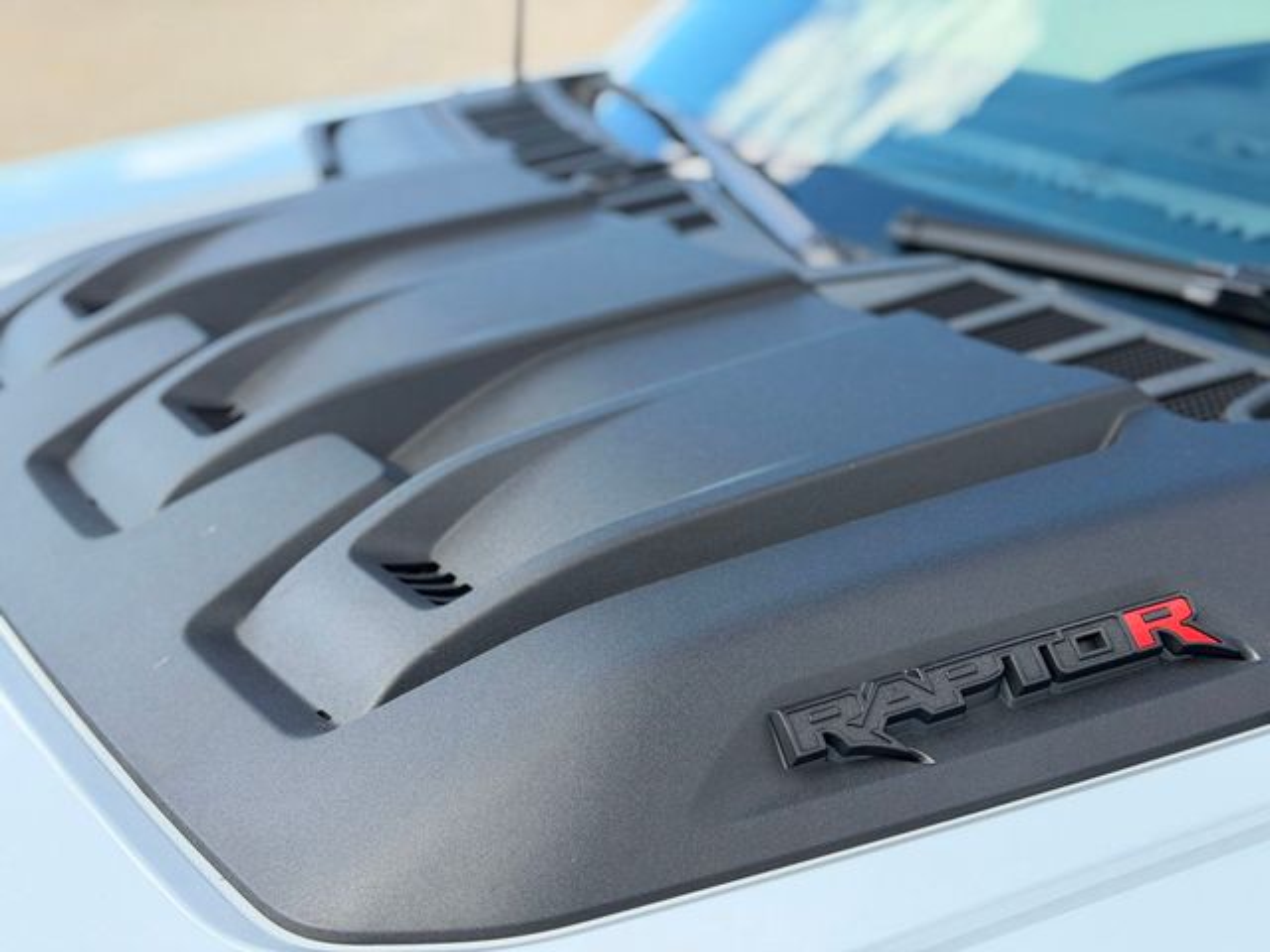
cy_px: 476
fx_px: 1761
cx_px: 635
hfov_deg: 39.7
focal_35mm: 48
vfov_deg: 30.3
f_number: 1.78
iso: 64
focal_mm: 6.76
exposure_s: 1/802
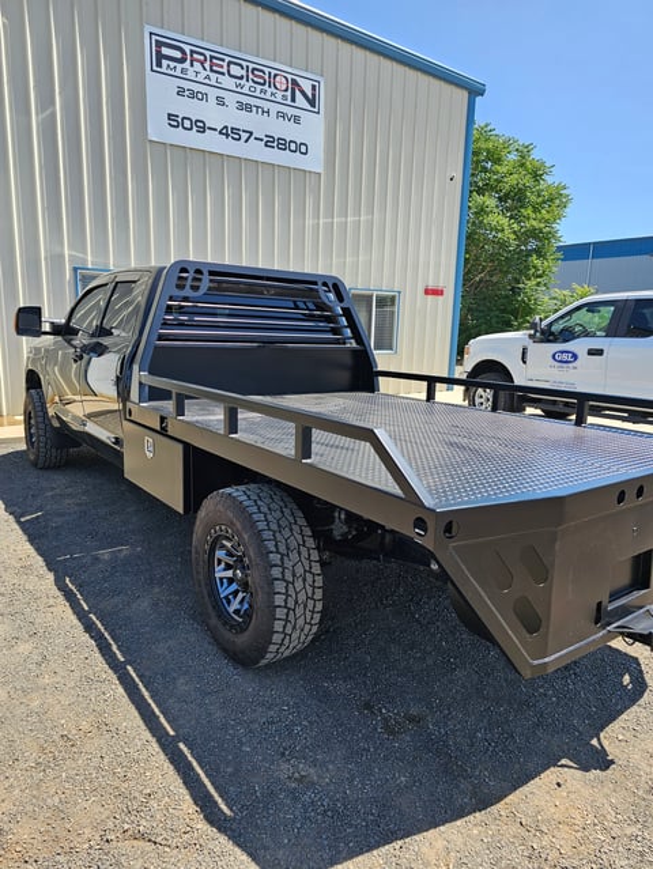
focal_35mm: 23
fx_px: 578
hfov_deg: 58.9
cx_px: 326
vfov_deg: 73.9
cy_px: 434
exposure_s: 1/284
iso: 10
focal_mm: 6.3
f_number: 1.7
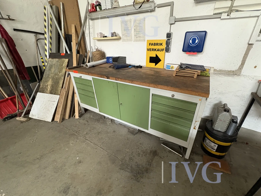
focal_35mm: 15
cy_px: 99
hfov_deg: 98.0
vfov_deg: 81.7
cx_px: 139
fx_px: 113
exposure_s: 1/60
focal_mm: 2.22
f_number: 2.2
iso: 400
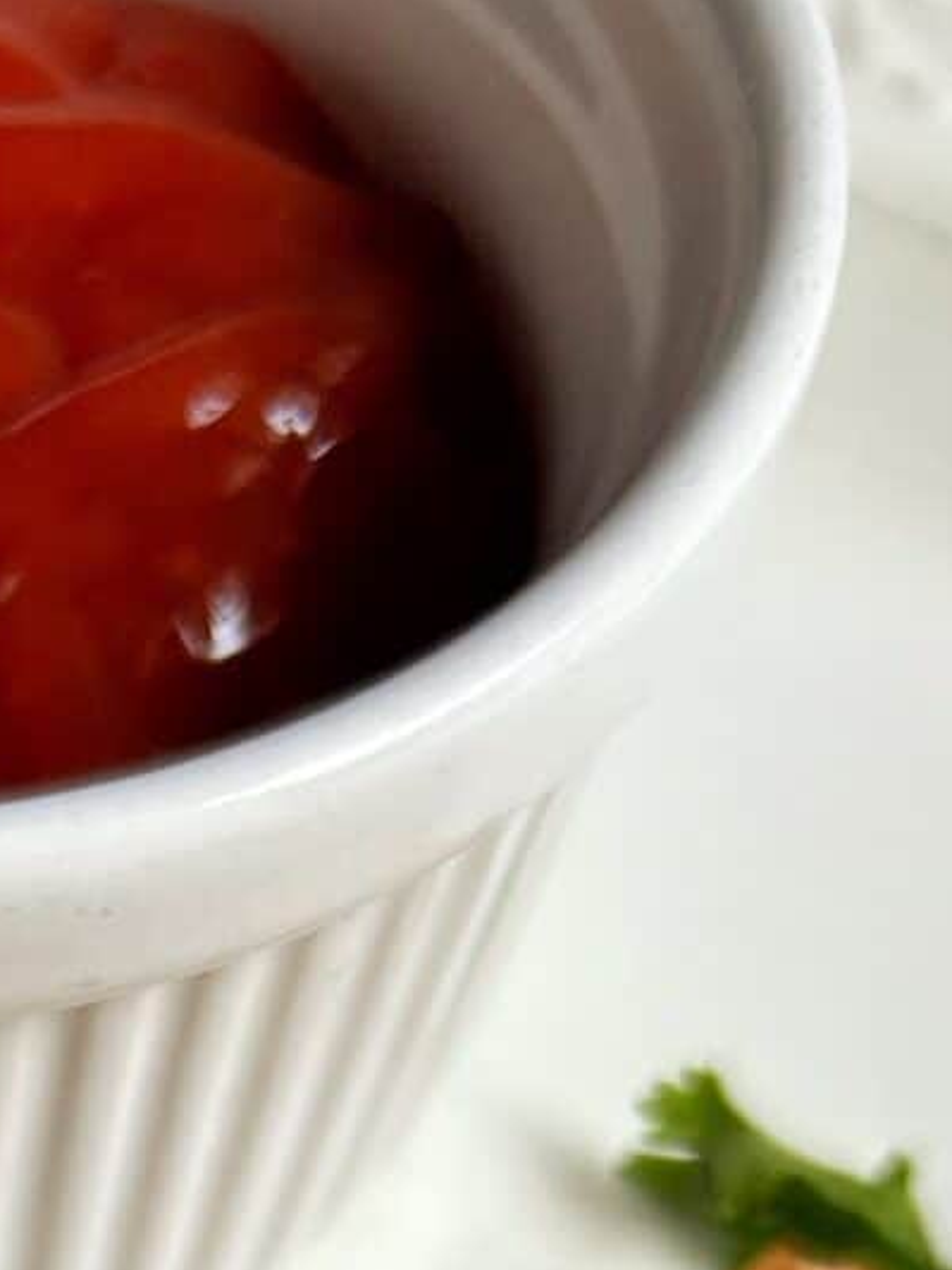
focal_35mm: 100
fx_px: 3667
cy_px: 2282
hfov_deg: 14.3
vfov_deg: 16.5
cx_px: -217
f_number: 1.5
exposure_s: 1/111
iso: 125
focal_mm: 5.7
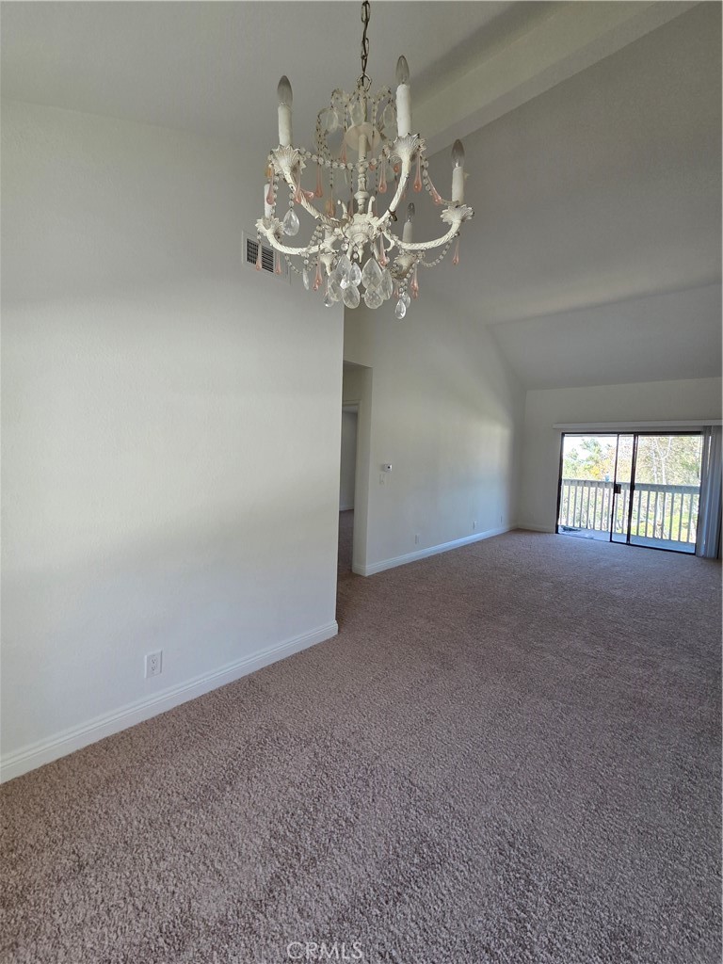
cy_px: 482
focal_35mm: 13
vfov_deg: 106.2
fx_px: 362
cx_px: 362
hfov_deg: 89.9
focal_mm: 2.2
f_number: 2.2
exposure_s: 1/120
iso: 80
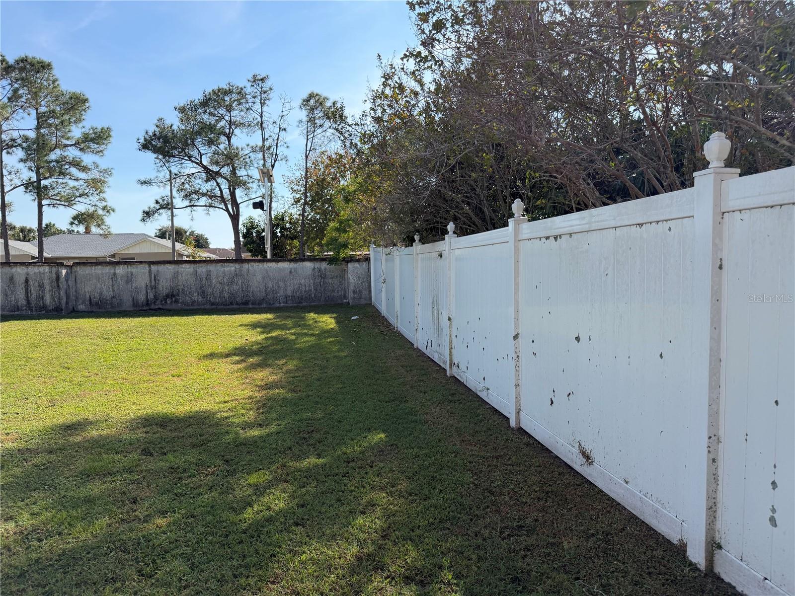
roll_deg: +1.3
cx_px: 398
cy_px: 298
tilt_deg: -3.9
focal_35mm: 24
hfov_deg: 71.6
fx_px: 551
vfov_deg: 56.8
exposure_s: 1/3425
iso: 100
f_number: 1.78
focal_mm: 6.76
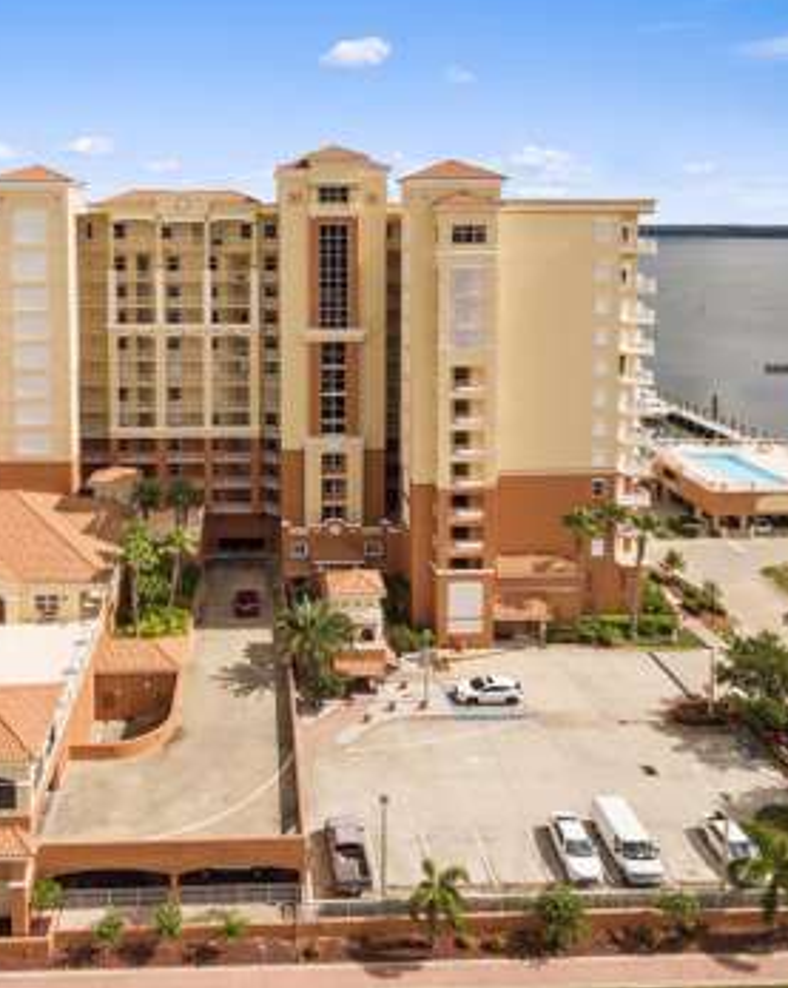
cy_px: 480
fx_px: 788
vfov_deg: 64.1
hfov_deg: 52.3
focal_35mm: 27
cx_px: 273
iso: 200
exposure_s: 1/5000
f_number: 2.8
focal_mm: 3.61
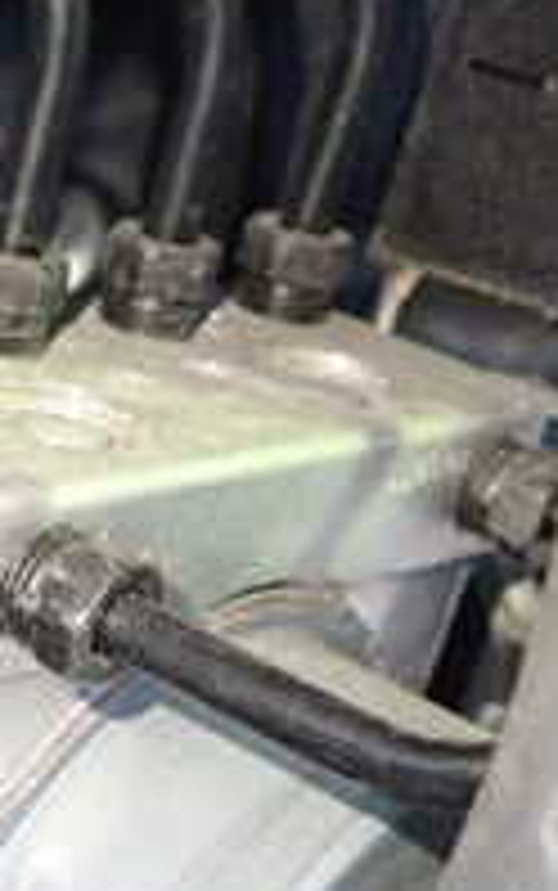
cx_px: -198
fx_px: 2187
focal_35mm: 90
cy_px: 886
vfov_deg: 22.2
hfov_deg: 13.9
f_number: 2.2
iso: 640
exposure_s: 1/30
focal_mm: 5.05
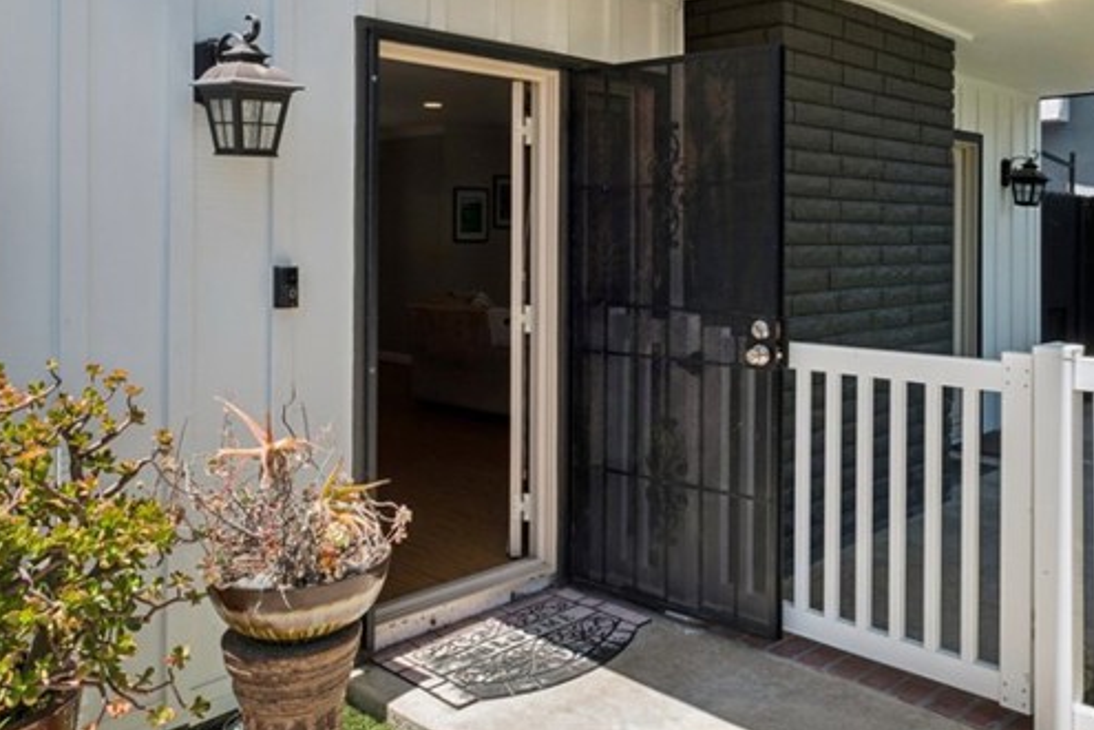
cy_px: 222
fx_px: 942
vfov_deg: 41.6
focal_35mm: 31
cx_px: 577
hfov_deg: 60.2
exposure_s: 1/160
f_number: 8
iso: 200
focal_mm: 10
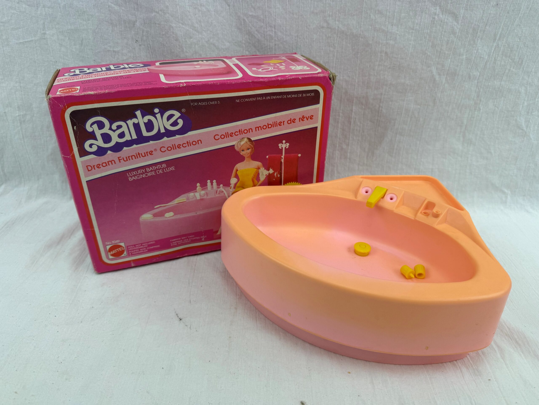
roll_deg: -0.3
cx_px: 270
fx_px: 374
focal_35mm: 24
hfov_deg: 71.6
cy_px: 202
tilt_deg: -28.9
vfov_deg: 56.8
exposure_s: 1/287
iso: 64
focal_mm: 6.76
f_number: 1.78
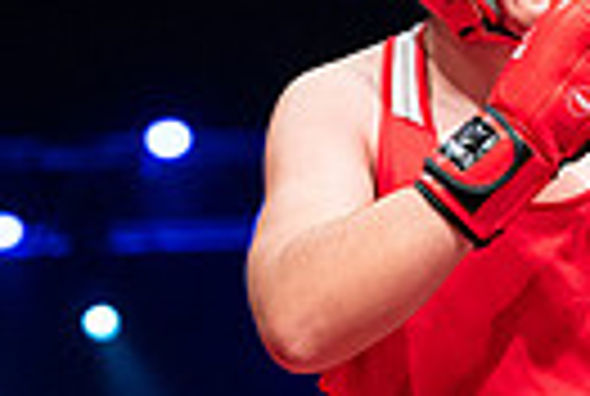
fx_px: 4862
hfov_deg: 6.8
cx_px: 1004
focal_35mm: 296
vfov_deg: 4.7
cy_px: 128
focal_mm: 67
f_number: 2.8
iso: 4000
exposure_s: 1/1000
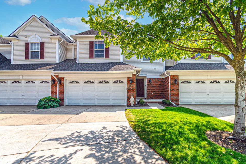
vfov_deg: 73.6
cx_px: 129
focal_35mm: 16
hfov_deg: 96.7
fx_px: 109
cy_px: 87
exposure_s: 1/400
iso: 100
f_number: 7.1
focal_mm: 10
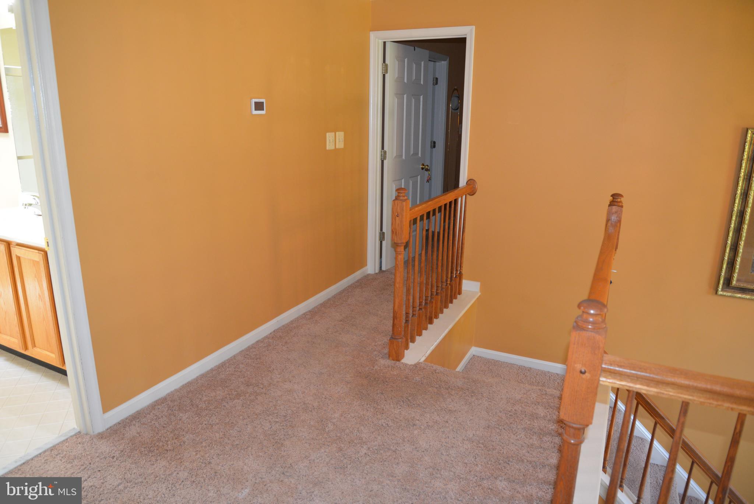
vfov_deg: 53.2
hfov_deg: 73.7
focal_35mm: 24
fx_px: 503
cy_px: 252
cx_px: 377
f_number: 5.6
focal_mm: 24
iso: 1250
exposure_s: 1/60
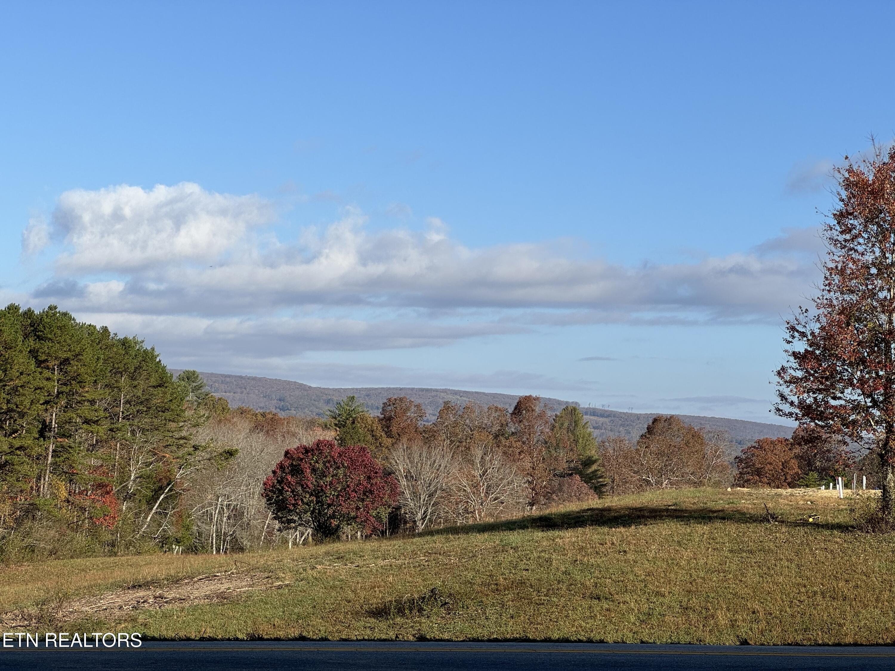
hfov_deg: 25.3
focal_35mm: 77
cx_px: 448
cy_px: 336
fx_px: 1991
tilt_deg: +3.4
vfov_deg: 19.1
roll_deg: -2.1
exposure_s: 1/867
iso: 25
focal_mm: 9
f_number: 2.8
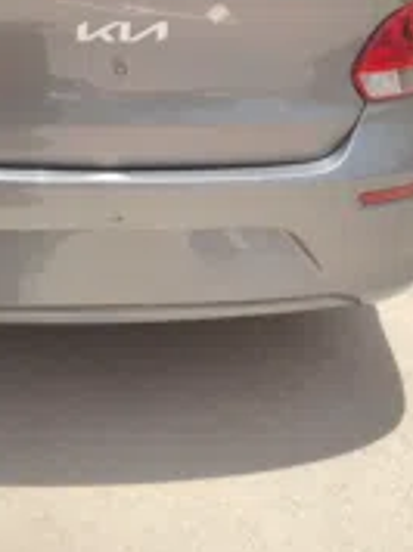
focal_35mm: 54
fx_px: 861
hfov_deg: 26.3
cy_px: 0
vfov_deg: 32.7
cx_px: 62
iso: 170
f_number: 1.75
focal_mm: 5.25
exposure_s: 1/900
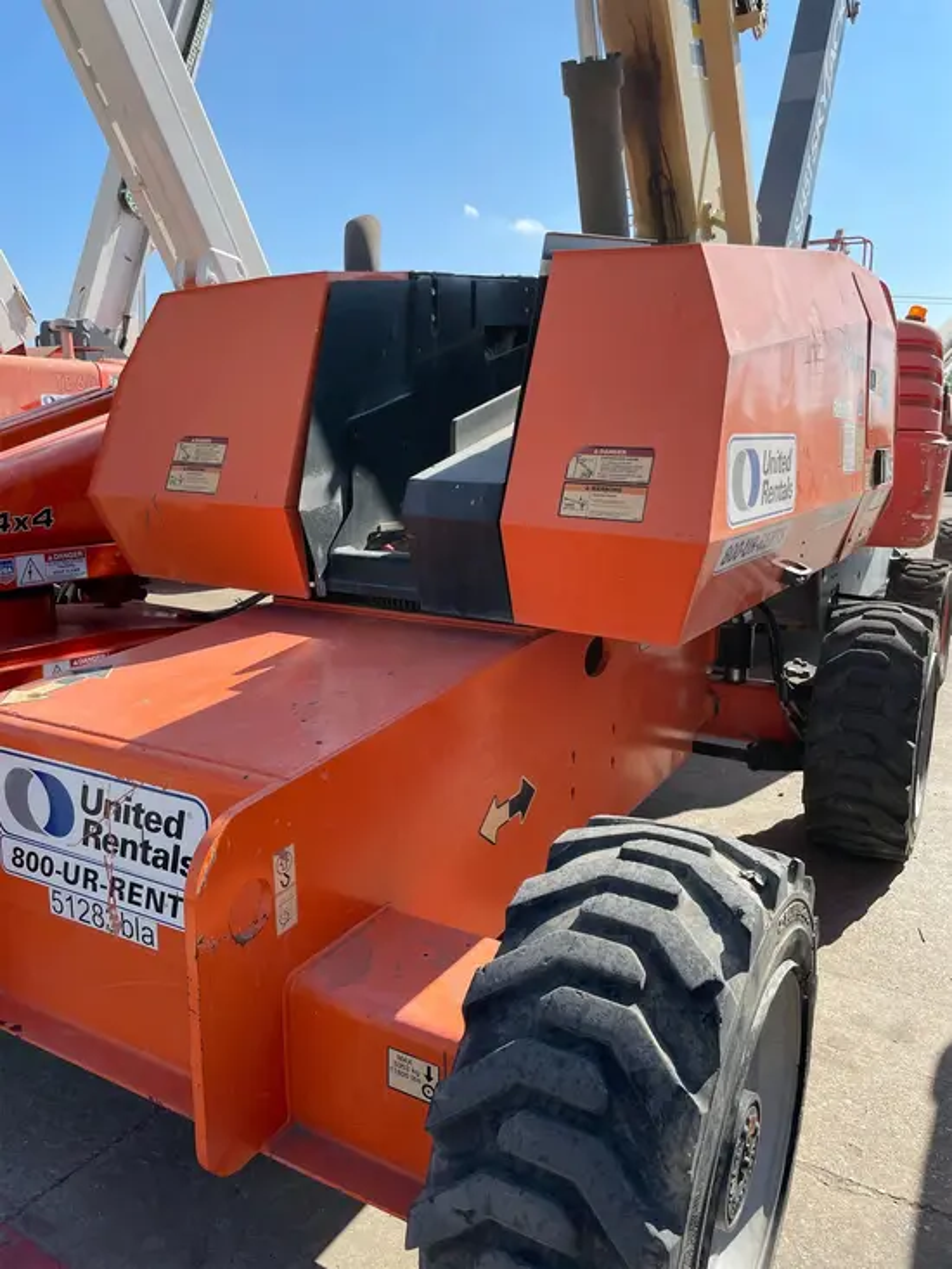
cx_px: 476
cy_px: 634
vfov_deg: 67.3
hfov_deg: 53.1
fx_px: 953
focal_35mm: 26
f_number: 1.6
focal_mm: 4.2
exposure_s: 1/2564
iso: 50
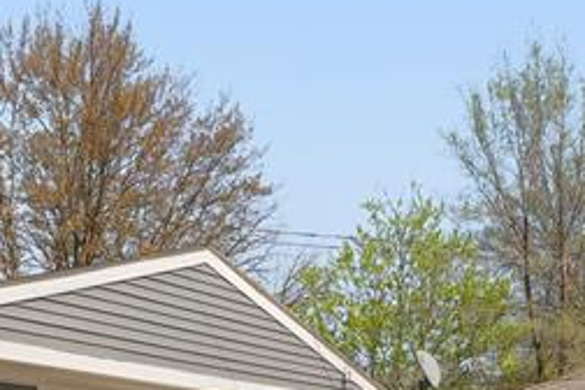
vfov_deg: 21.6
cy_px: 501
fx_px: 926
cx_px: 125
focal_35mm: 57
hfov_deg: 34.1
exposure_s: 1/250
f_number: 8
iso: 100
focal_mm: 14
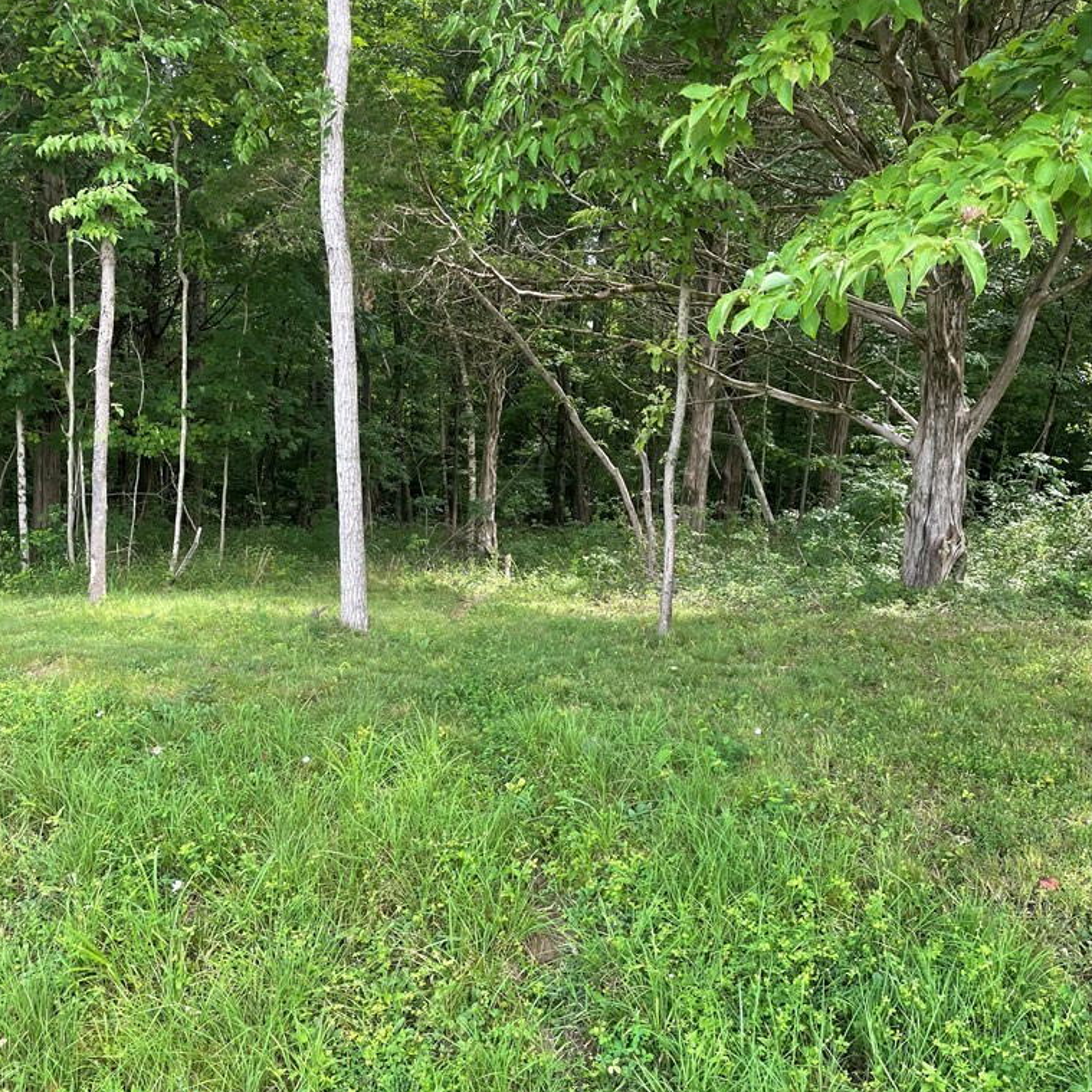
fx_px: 1106
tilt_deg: -7.4
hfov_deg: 52.5
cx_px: 542
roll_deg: -3.3
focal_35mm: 31
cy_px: 583
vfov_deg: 52.5
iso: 32
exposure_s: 1/122
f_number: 1.6
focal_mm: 4.2
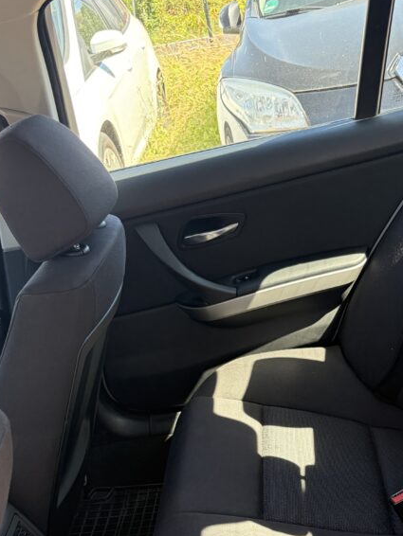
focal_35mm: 47
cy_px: 448
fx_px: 729
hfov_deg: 30.9
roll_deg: +13.9
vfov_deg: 38.5
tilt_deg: -30.0
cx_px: 221
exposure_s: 1/209
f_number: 1.6
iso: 80
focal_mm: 5.96
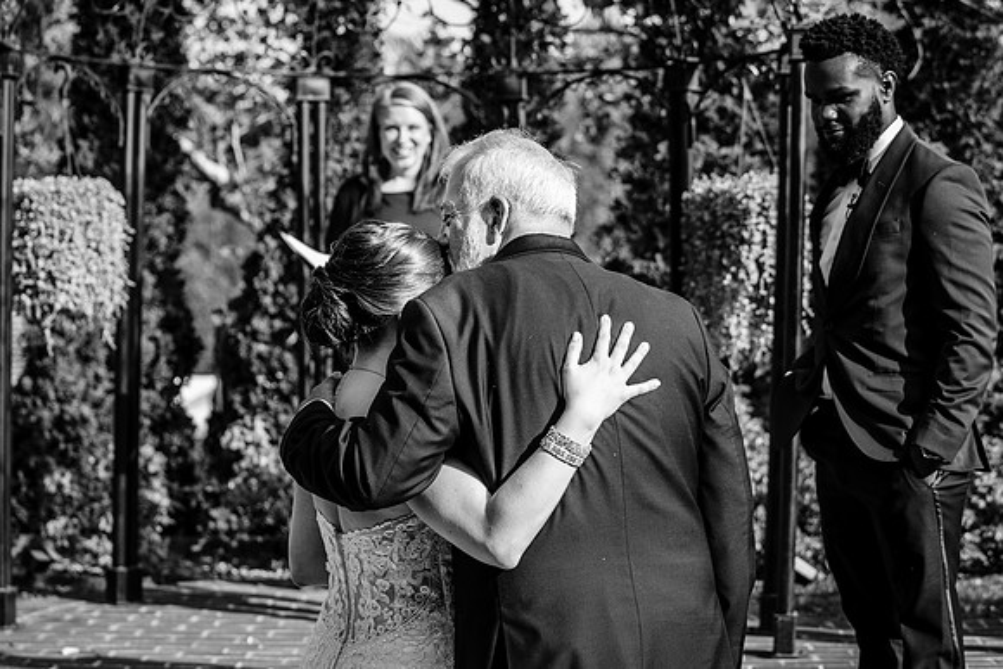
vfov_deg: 16.2
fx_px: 2344
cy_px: 343
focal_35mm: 84
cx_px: 581
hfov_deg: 24.1
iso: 64
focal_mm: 70
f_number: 4
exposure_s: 1/200
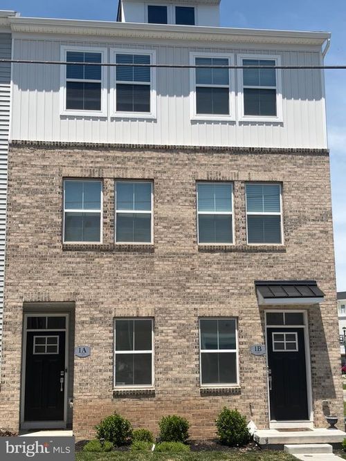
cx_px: 173
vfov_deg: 36.8
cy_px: 230
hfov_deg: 28.0
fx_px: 693
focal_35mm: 52
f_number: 1.6
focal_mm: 5.96
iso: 32
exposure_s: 1/3831
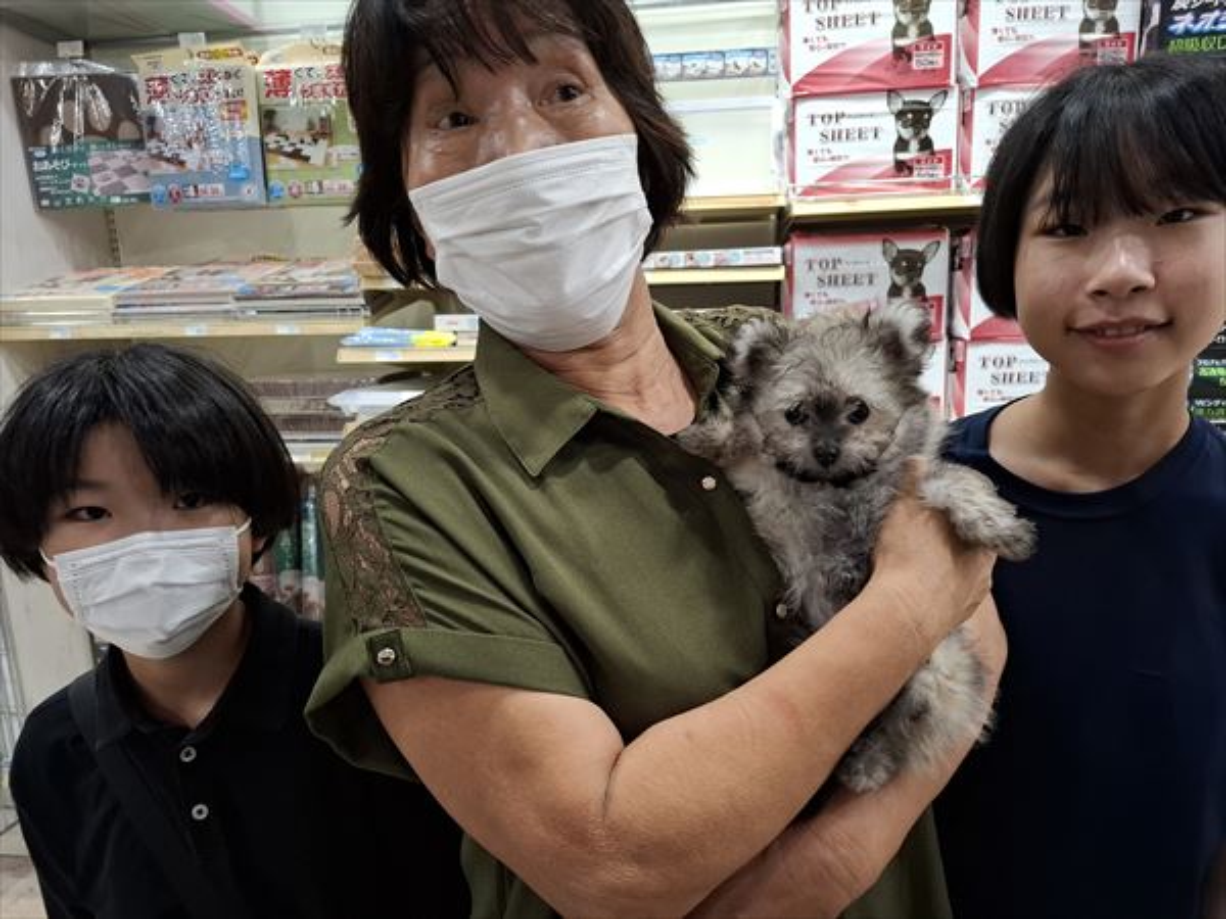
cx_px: 613
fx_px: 815
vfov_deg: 58.9
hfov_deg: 73.9
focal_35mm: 23
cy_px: 460
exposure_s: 1/100
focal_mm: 5.54
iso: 200
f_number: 1.8
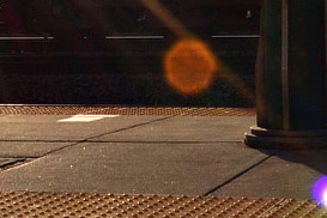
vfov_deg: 8.6
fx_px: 1435
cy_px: -23
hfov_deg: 13.0
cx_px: 114
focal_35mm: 158
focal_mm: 18
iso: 250
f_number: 22
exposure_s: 1/100
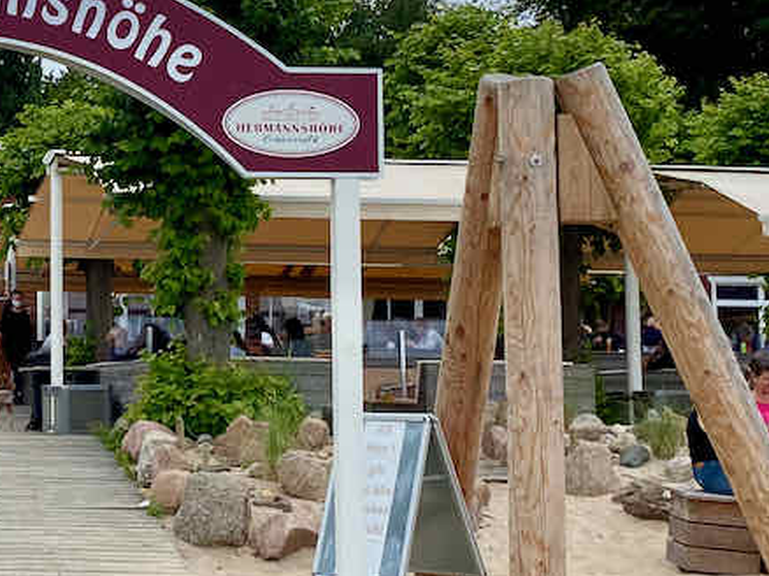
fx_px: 1687
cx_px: 2
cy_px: 263
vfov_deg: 19.4
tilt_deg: +6.0
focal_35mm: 76
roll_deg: -0.4
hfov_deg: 24.5
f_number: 1.8
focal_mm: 4.25
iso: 32
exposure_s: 1/4444
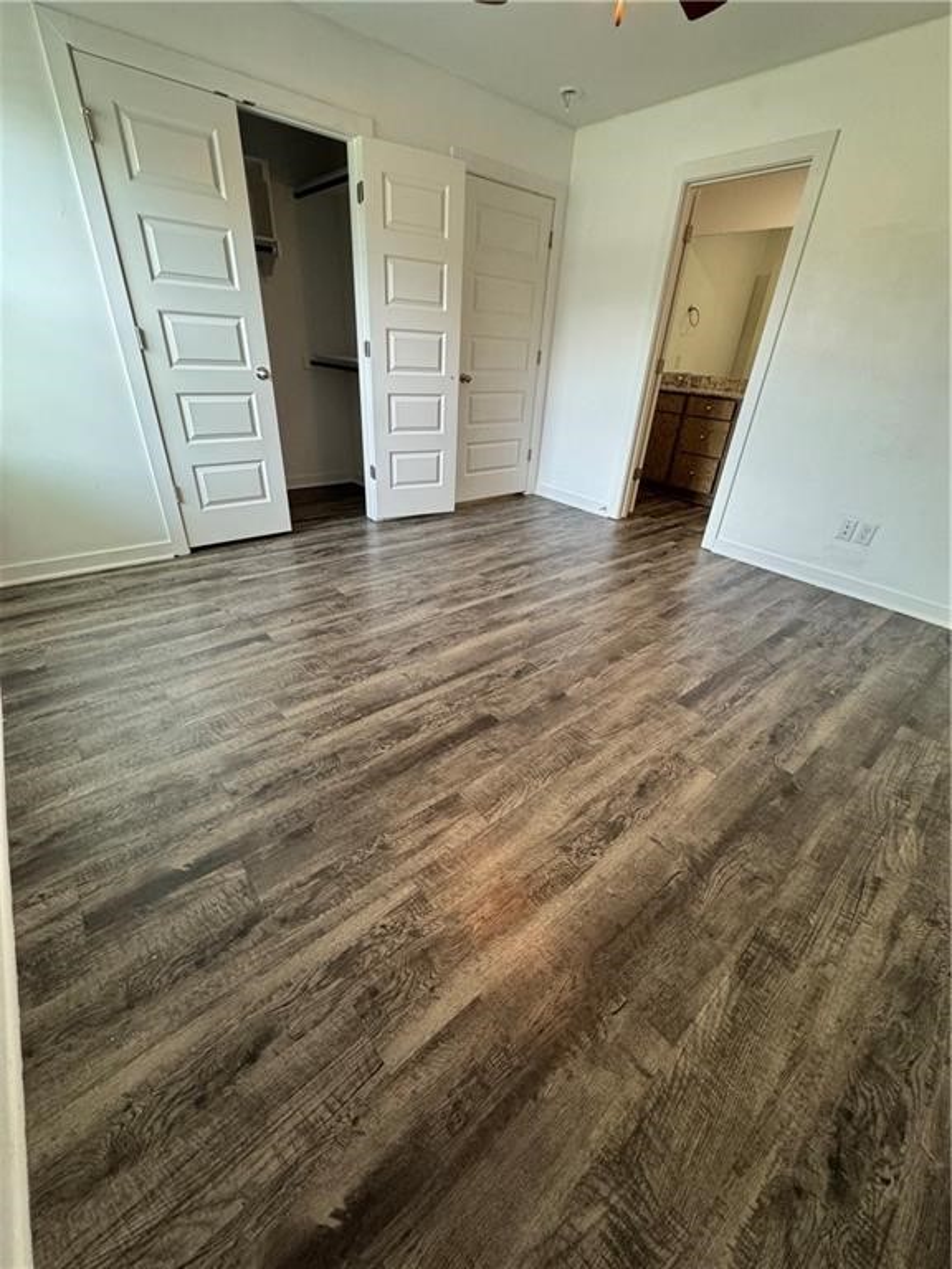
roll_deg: -3.0
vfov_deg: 102.1
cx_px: 476
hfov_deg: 85.7
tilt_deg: -28.8
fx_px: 513
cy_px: 634
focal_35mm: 14
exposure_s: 1/120
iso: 250
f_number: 2.2
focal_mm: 2.22
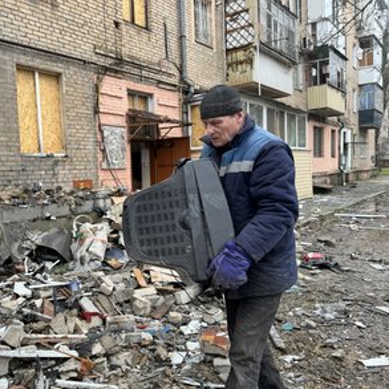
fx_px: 369
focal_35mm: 29
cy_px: 195
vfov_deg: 55.6
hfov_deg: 55.1
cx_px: 150
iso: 64
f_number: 1.78
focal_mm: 6.86
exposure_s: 1/121
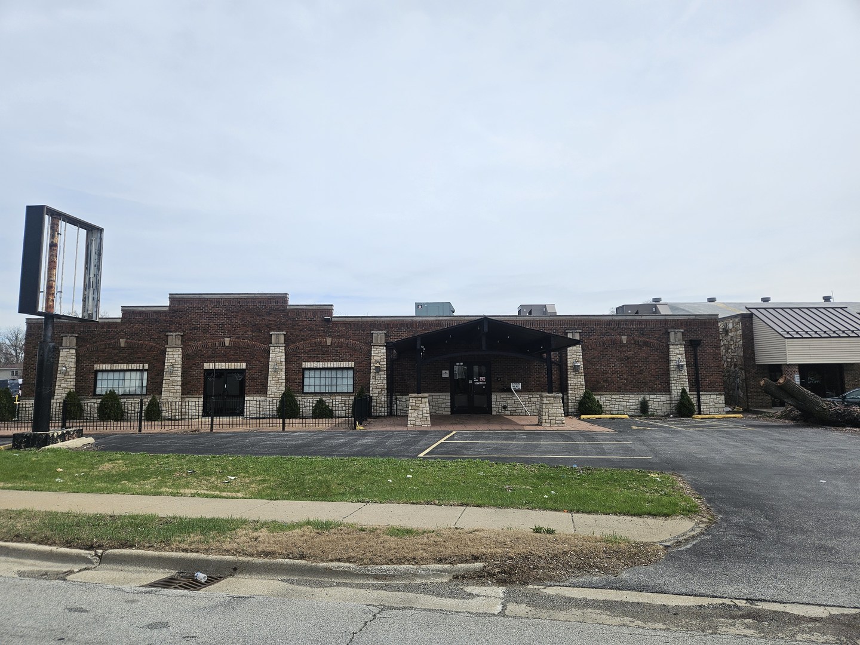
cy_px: 322
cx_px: 430
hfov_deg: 73.9
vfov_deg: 58.9
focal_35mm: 23
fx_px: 571
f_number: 1.8
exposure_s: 1/4153
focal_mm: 5.4
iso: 25
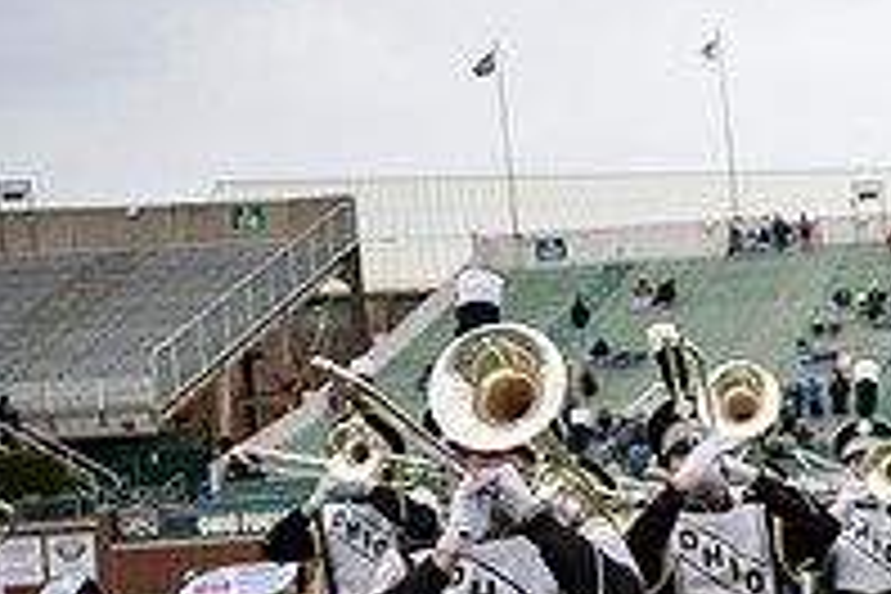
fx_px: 2351
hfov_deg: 19.1
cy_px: 520
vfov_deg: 14.3
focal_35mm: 95
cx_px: 1287
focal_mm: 32.5
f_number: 2.8
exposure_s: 1/500
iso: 100
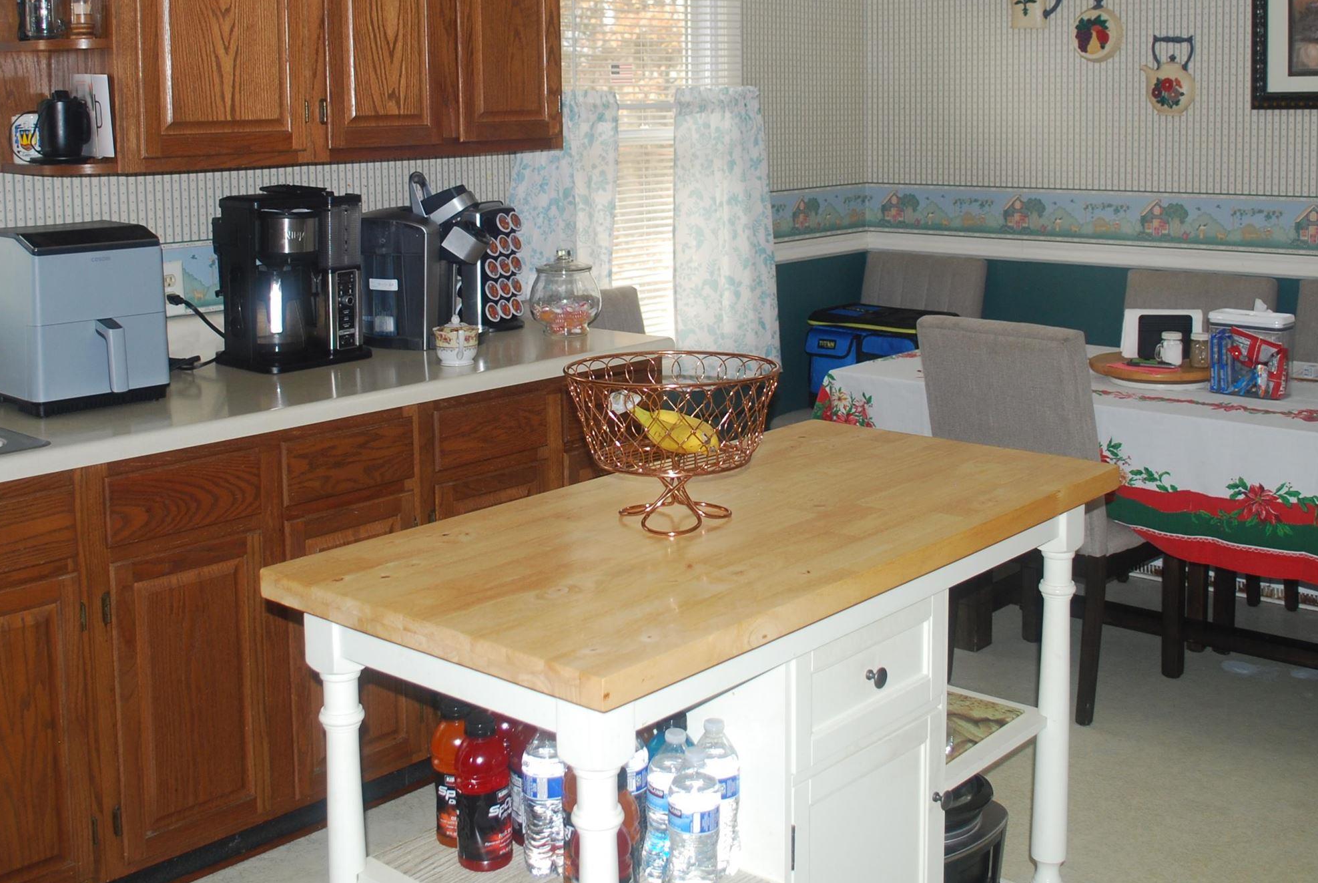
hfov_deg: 46.3
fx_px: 1539
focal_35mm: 42
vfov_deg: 31.4
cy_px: 214
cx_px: 647
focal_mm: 18
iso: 200
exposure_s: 1/60
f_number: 3.5
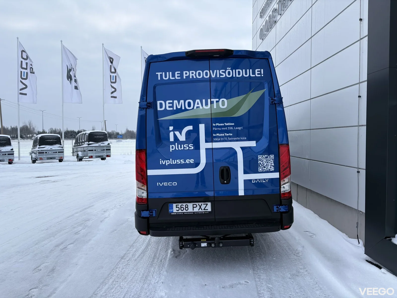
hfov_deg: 67.3
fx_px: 298
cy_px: 149
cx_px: 198
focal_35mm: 26
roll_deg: -0.3
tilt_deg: -1.4
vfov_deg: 53.1
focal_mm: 5.96
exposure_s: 1/840
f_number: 1.6
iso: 50
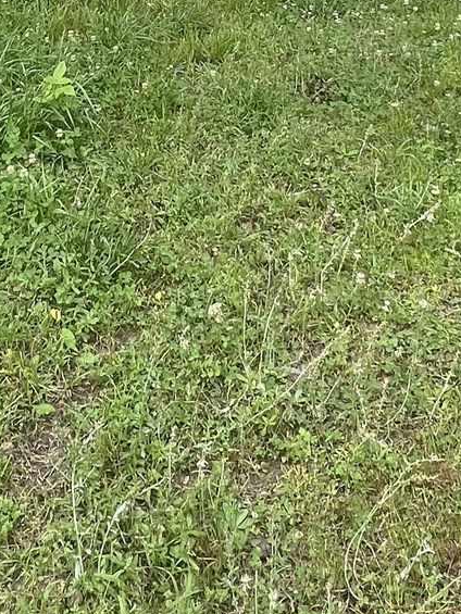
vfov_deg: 28.9
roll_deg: +2.7
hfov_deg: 27.5
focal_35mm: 53
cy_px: -199
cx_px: 203
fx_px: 941
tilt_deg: -0.3
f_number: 1.8
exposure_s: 1/141
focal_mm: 1.57
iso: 32
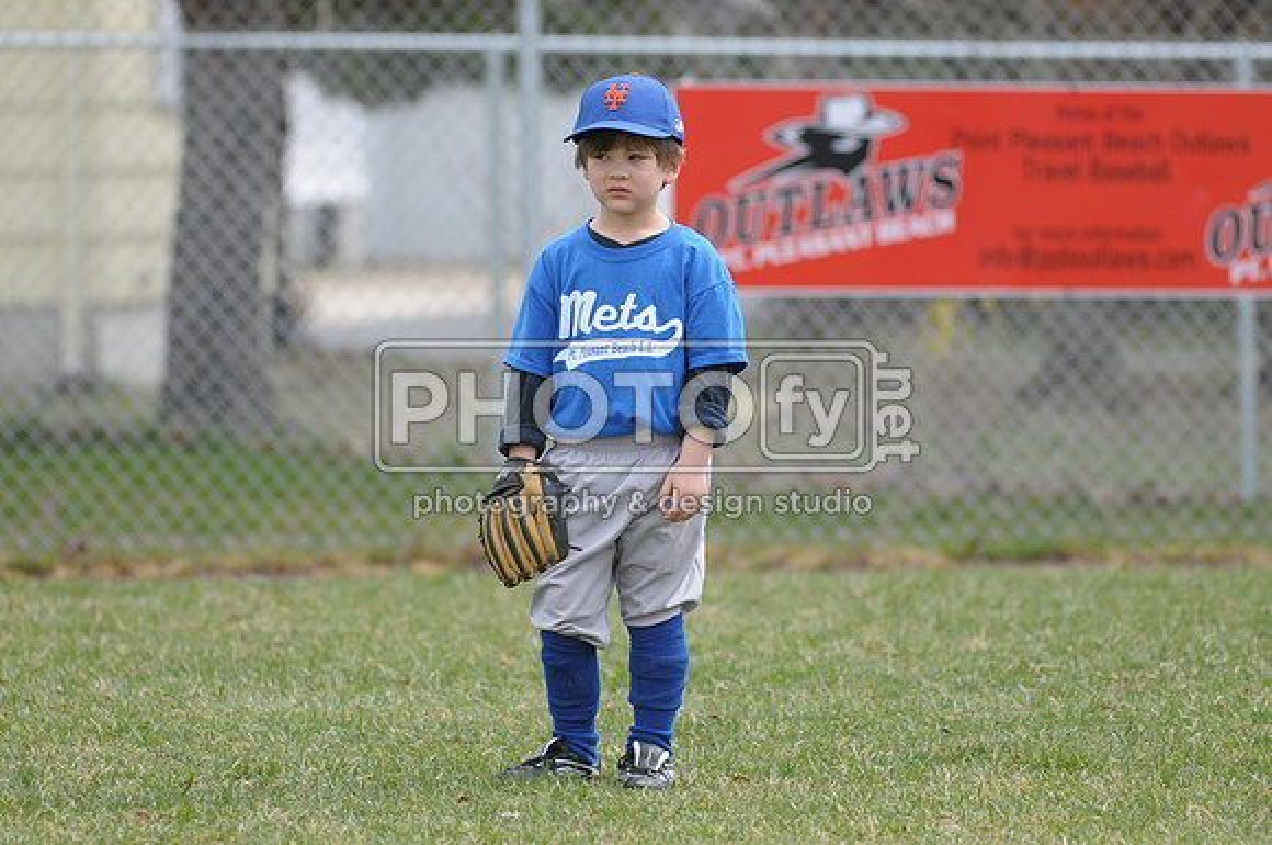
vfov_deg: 4.6
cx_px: 636
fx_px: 10585
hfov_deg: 6.9
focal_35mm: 300
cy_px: 422
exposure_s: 1/1250
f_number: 4
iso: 400
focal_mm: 200
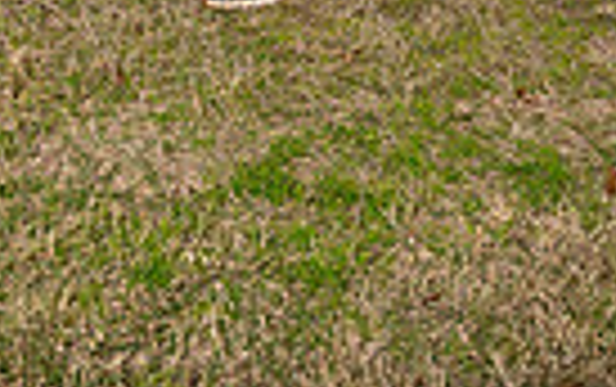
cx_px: 184
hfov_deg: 30.3
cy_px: -540
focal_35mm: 67
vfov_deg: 13.8
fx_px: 1126
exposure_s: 1/1000
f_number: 4
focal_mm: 20
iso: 100
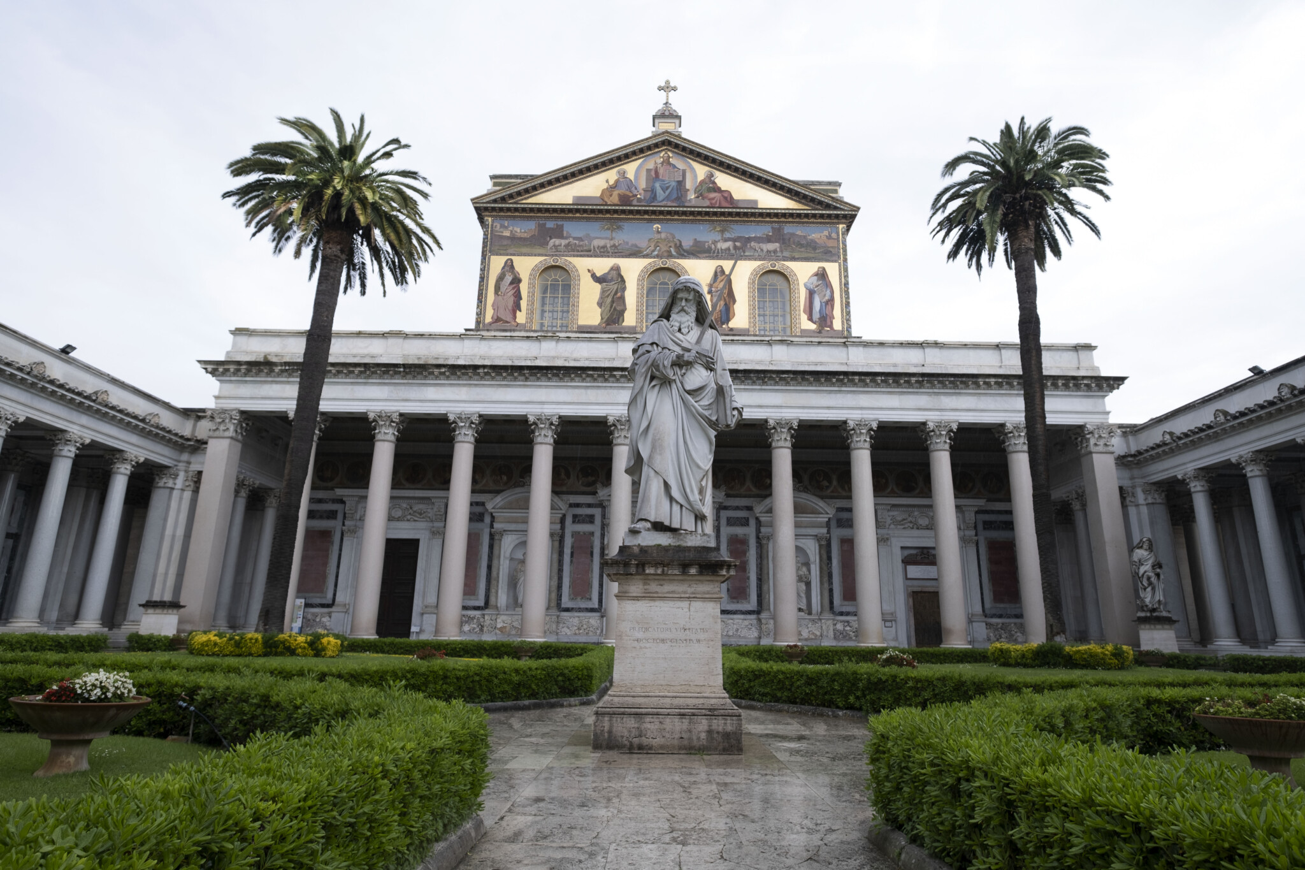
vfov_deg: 61.9
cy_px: 435
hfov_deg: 84.0
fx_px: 725
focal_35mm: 20
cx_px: 652
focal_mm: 13.2
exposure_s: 1/150
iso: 160
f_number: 4.5
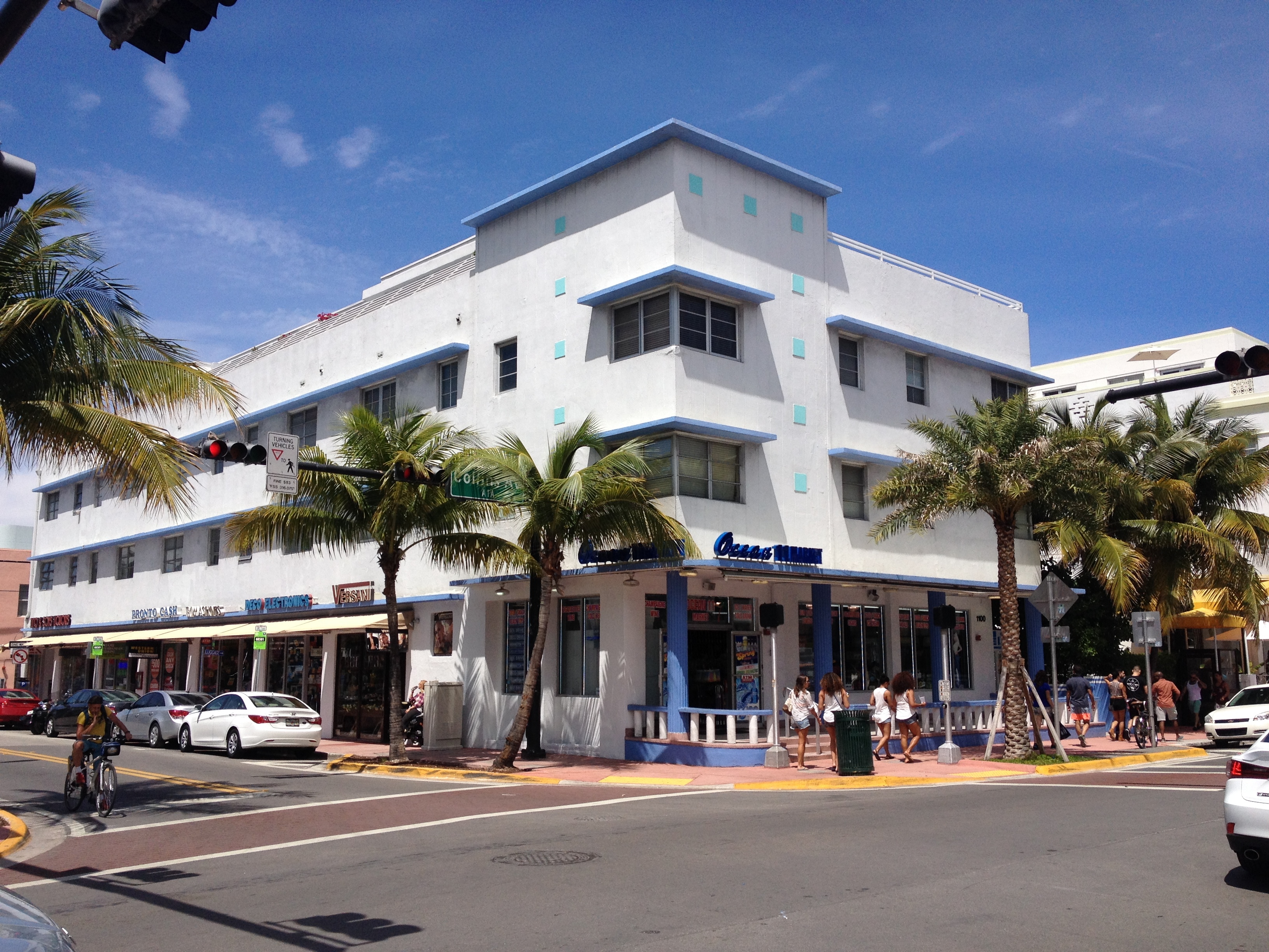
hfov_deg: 52.6
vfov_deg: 40.7
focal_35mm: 35
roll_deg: +0.3
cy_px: 476
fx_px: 1283
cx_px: 634
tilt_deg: +7.0
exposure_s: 1/2762
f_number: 2.4
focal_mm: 4.28
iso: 50
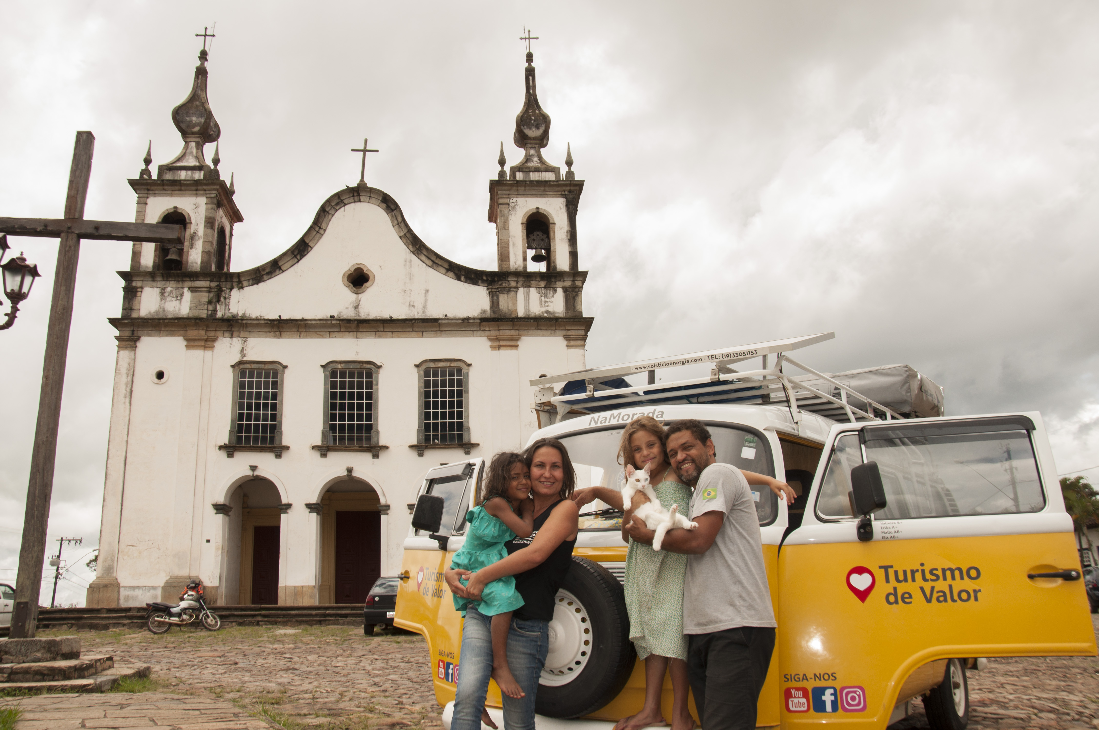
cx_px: 550
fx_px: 960
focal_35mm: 32
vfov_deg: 41.6
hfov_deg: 59.6
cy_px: 365
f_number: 14
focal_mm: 21
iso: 200
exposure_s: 1/200
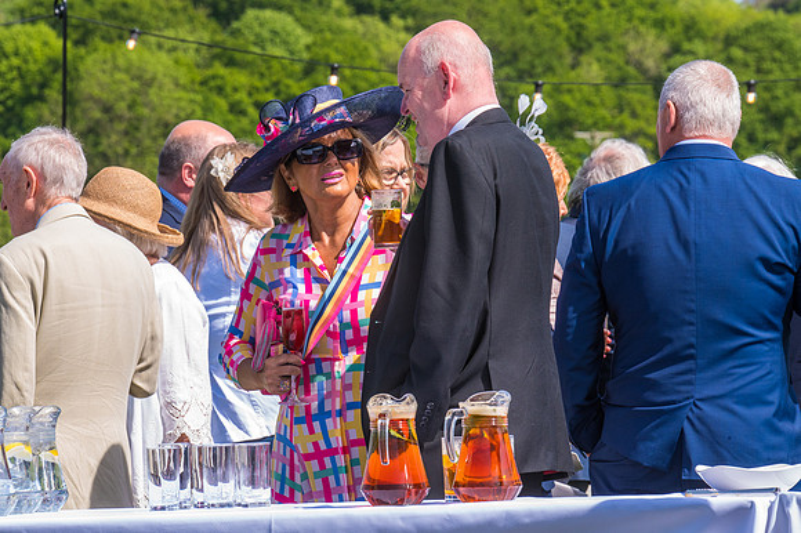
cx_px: 400
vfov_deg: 5.1
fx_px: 6004
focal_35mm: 270
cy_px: 266
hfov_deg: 7.6
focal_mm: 270
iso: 1600
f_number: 22
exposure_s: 1/400
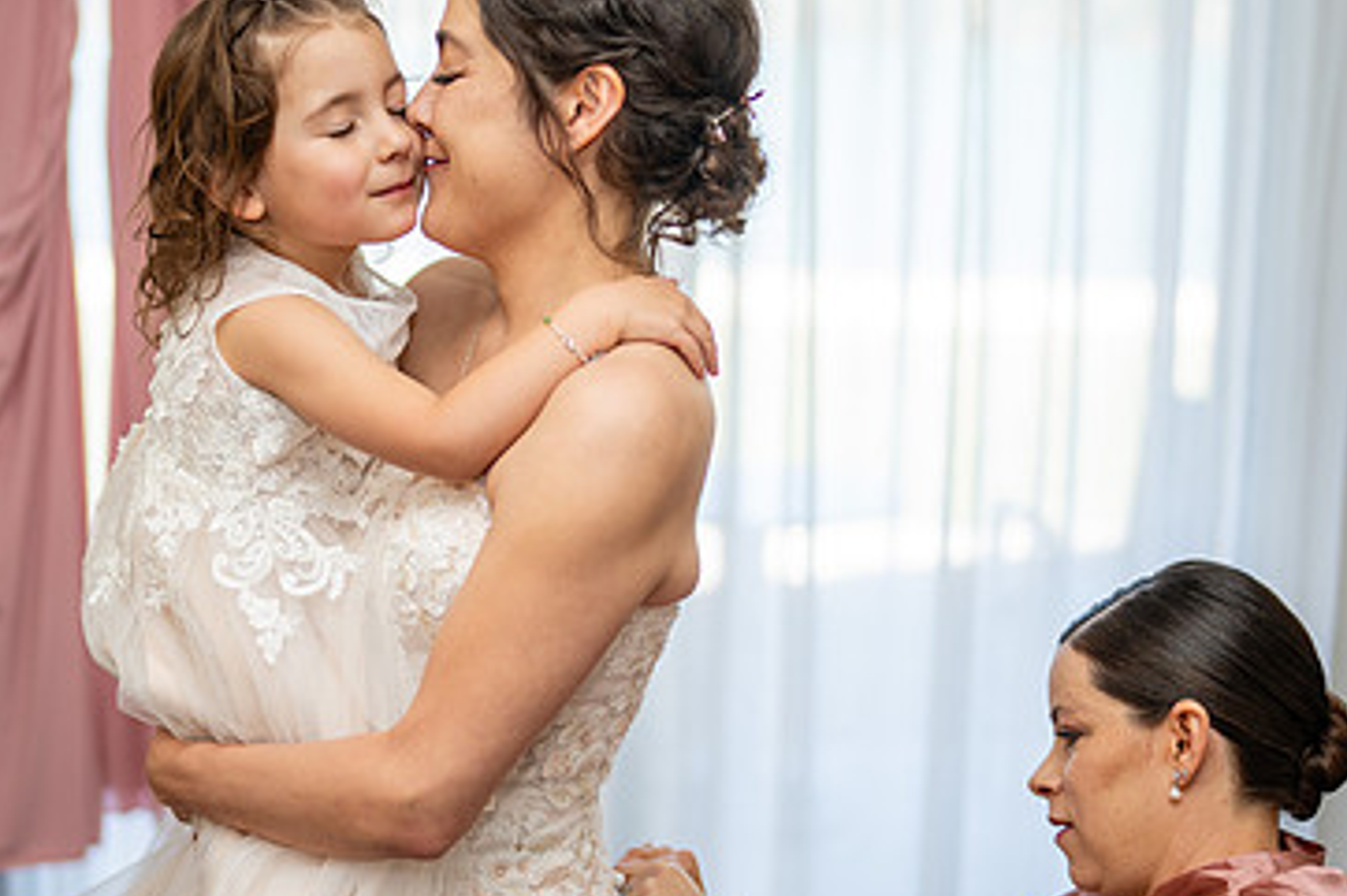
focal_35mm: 63
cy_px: 446
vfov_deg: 21.6
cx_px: 560
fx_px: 2356
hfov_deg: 31.8
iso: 100
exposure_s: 1/200
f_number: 1.2
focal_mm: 35
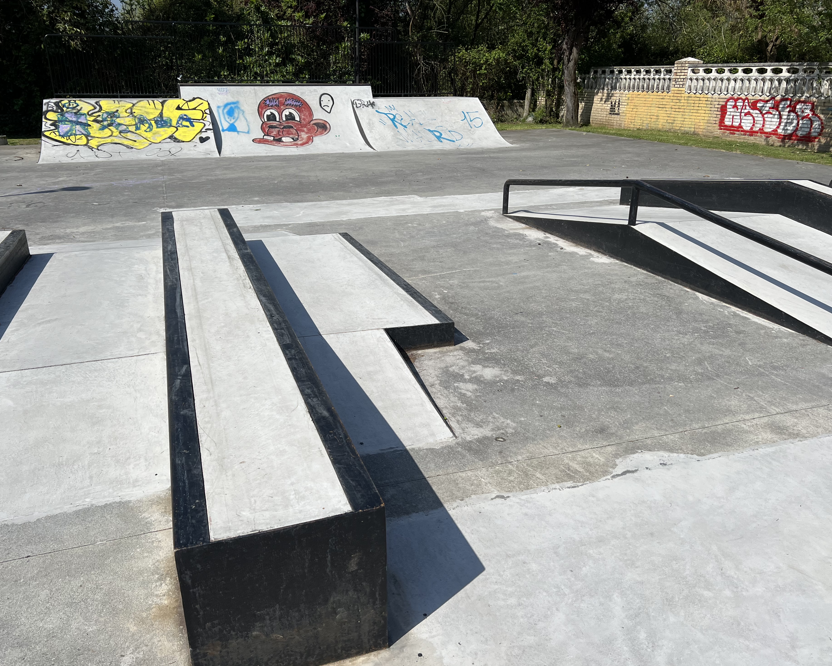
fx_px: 690
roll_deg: -1.1
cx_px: 404
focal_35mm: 28
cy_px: 343
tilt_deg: -20.9
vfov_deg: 51.5
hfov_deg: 62.2
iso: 50
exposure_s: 1/8696
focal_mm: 5.7
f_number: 1.5
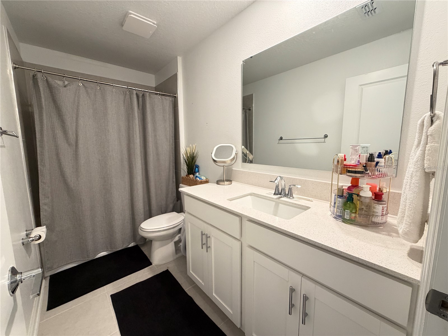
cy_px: 168
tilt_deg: -7.0
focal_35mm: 14
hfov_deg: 102.1
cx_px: 224
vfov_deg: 85.7
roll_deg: +0.8
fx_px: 181
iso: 320
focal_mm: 2.22
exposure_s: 1/60
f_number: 2.2
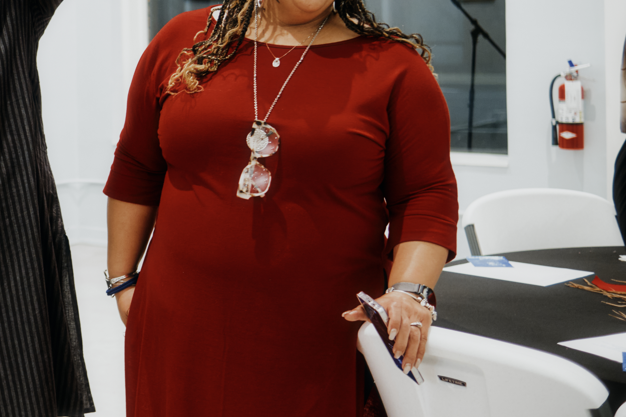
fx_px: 1321
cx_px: -34
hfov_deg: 25.1
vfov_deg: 17.6
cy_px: 24
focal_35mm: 76
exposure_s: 1/60
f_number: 2
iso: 500
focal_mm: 23
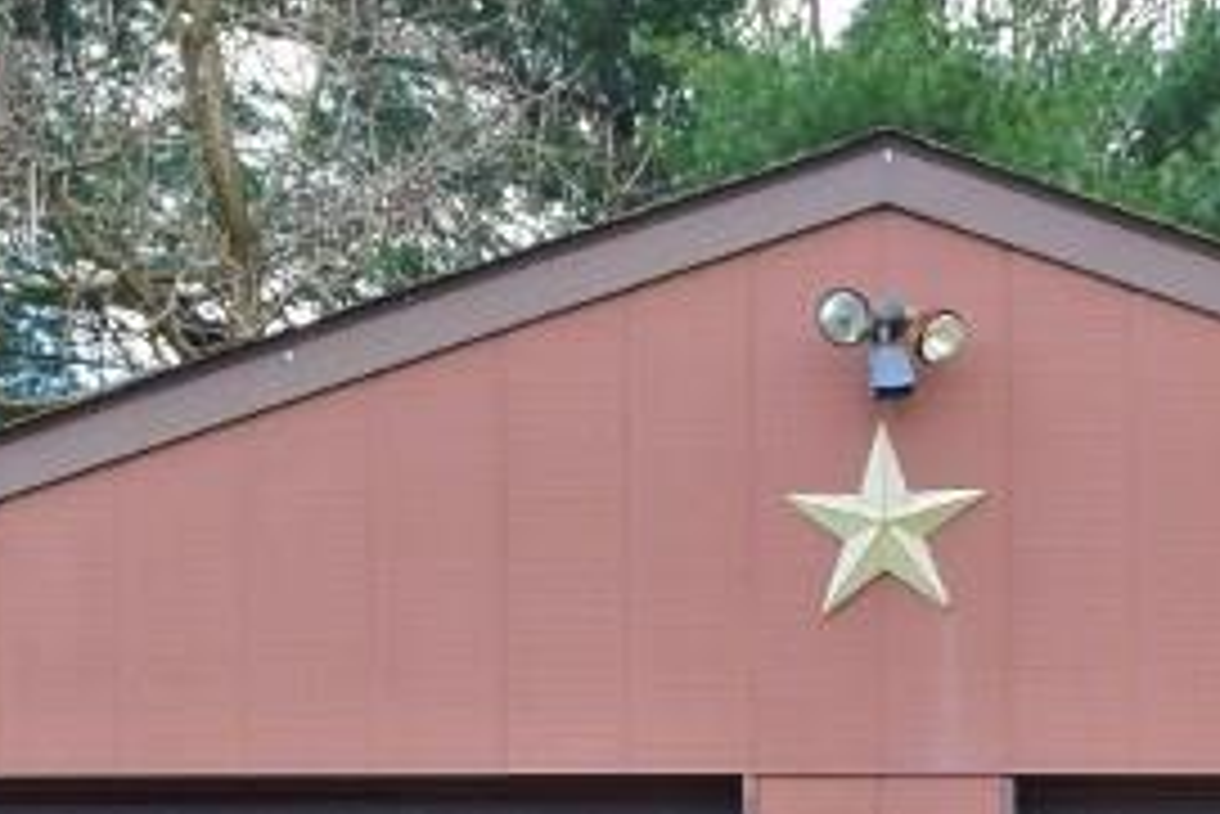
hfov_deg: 19.8
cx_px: 941
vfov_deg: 12.5
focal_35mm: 102
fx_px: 3458
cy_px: 1376
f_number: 6.3
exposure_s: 1/160
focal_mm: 18
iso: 400
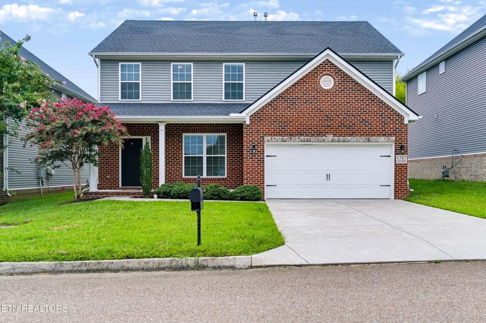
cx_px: 243
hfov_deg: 58.8
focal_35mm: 32
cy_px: 162
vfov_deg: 41.1
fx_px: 432
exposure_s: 1/320
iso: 100
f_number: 6.3
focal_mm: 32
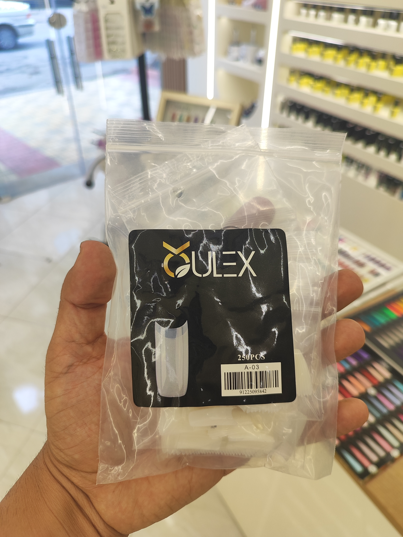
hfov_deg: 56.8
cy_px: 268
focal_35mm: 24
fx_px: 373
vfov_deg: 71.6
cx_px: 202
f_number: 1.89
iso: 92
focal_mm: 5.89
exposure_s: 1/100
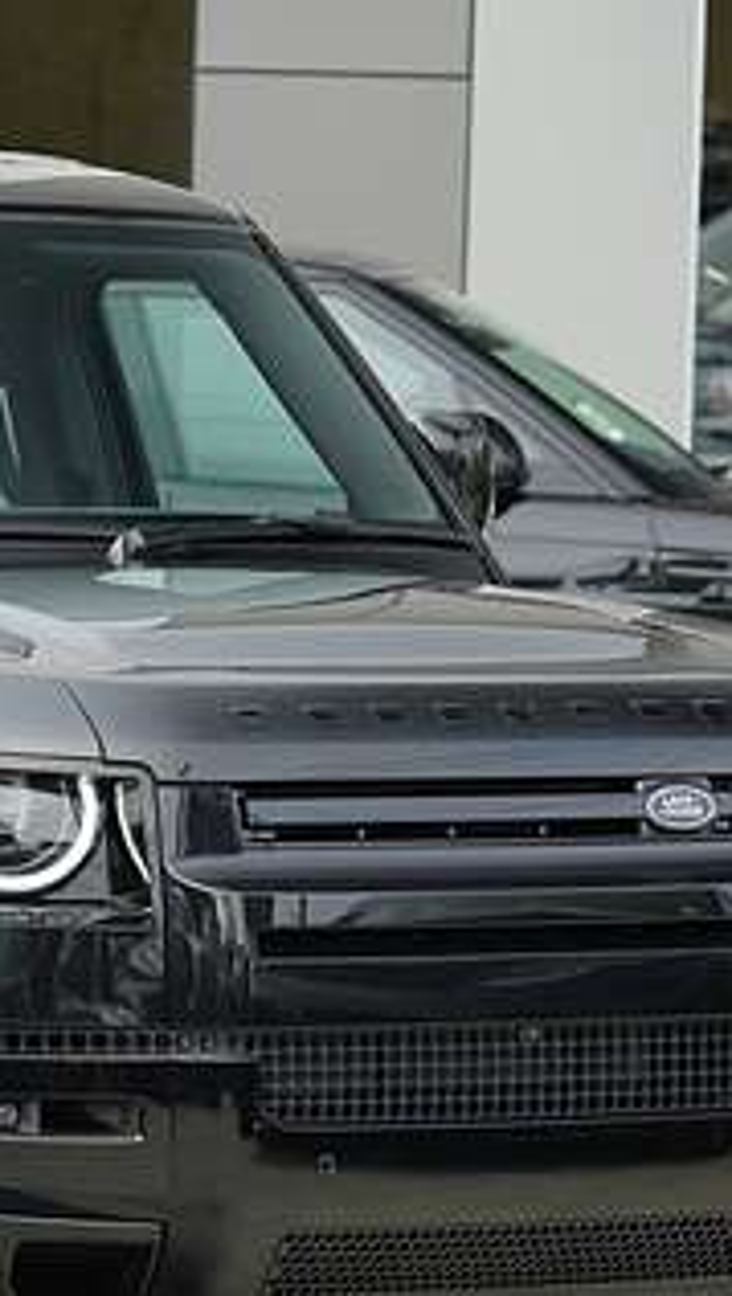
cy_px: 814
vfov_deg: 10.7
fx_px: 6950
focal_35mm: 202
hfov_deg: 6.0
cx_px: -159
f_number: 4.5
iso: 1000
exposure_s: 1/640
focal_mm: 102
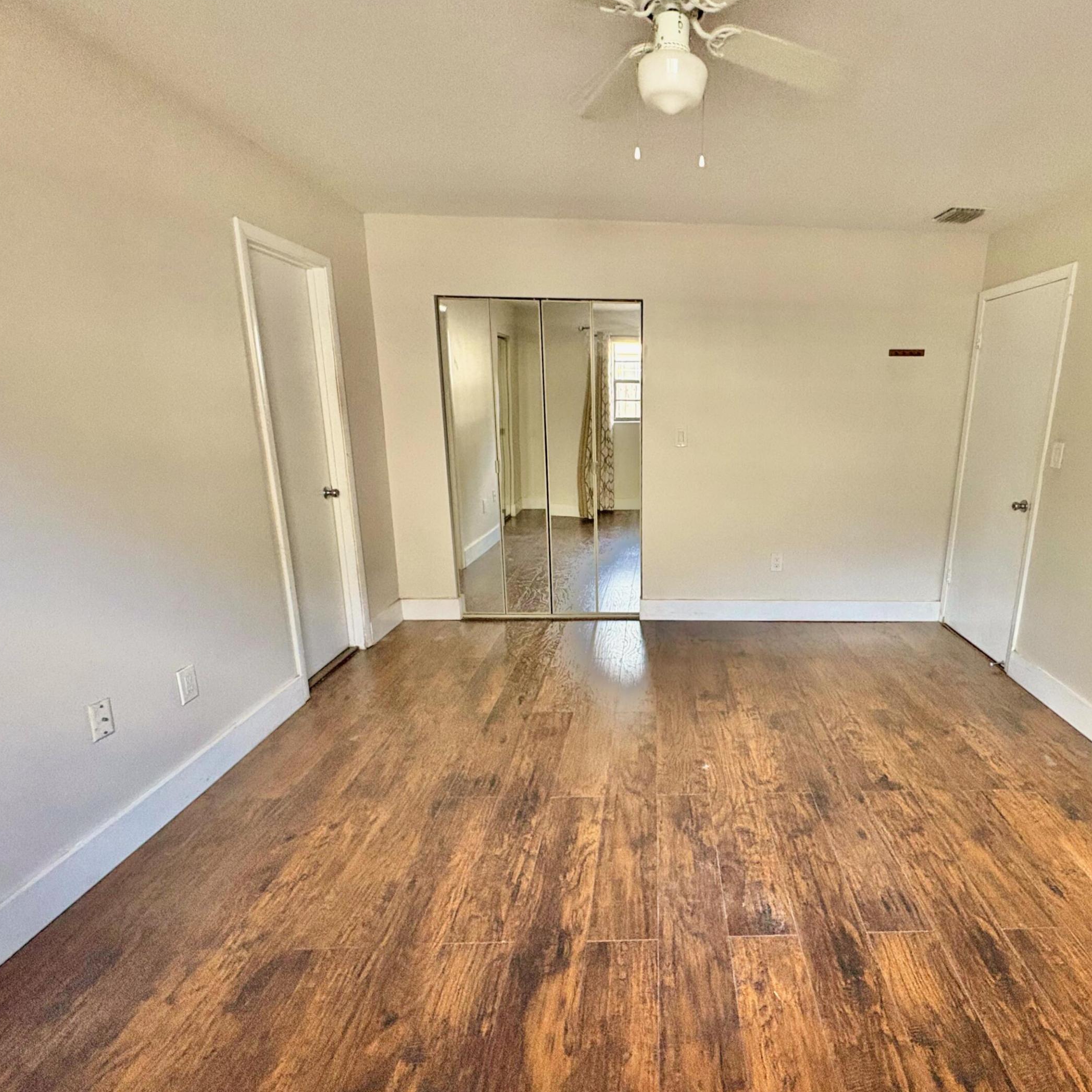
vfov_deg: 84.0
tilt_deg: -14.3
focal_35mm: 17
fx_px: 607
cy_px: 555
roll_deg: +0.9
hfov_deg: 82.3
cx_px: 684
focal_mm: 2.22
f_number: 2.2
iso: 500
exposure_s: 1/60
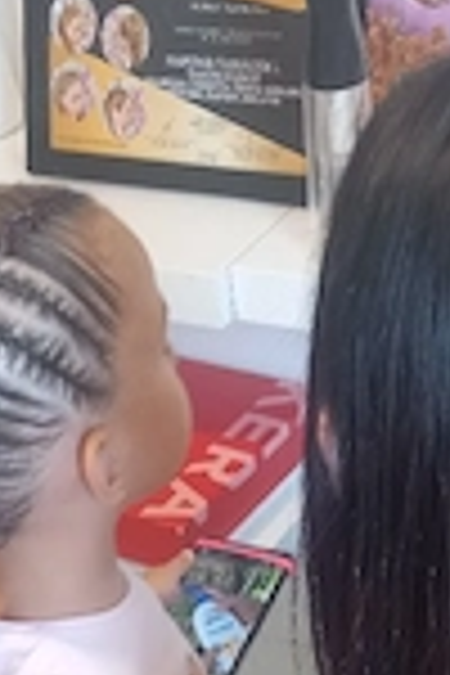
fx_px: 1406
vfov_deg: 24.6
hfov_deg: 18.2
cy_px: 792
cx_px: 243
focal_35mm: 75
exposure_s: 1/33.3
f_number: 1.8
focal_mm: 4
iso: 160
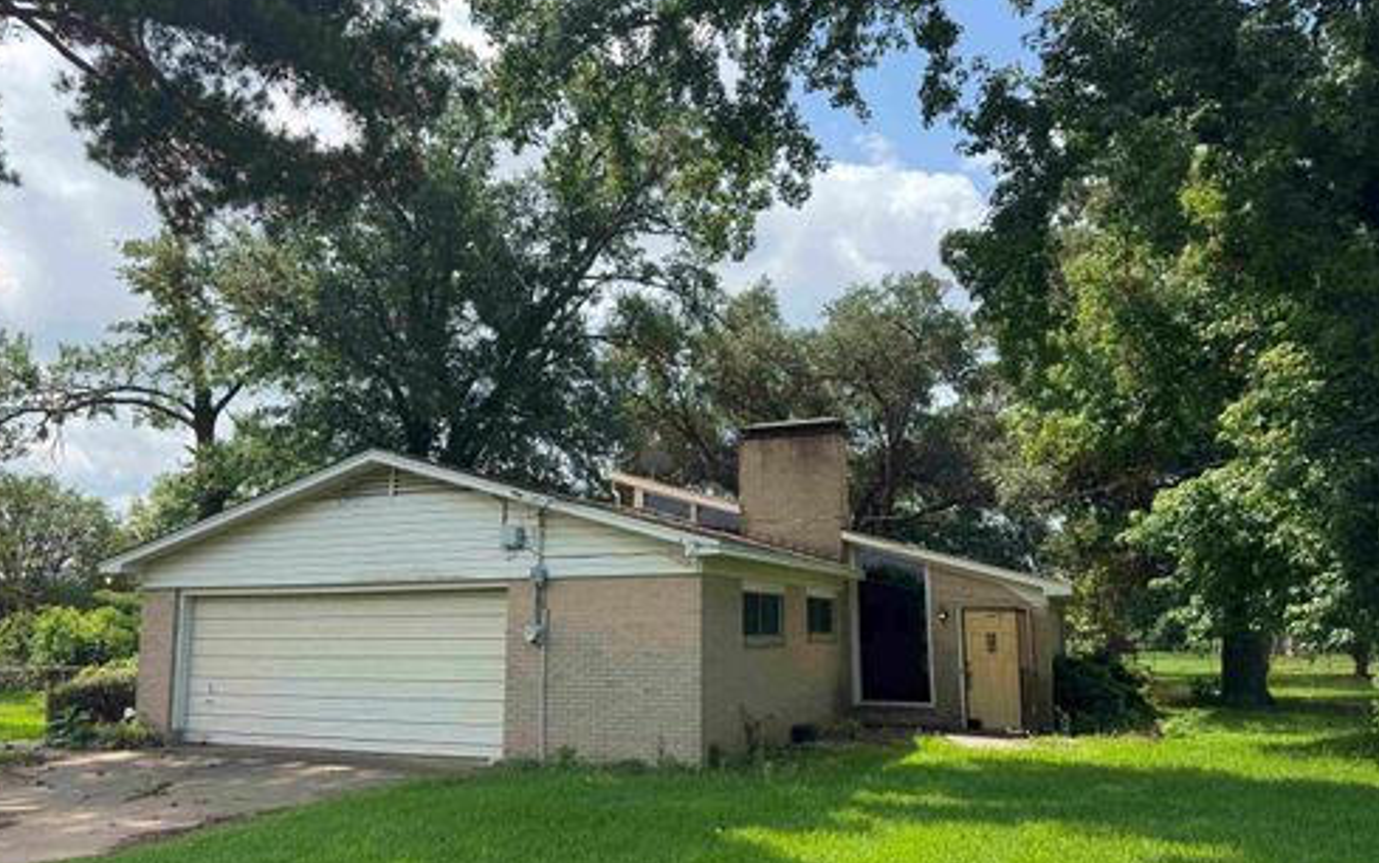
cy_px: 484
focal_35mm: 26
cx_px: 685
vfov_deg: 47.5
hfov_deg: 70.4
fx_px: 977
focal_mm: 6.76
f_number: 1.78
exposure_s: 1/1818
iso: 80
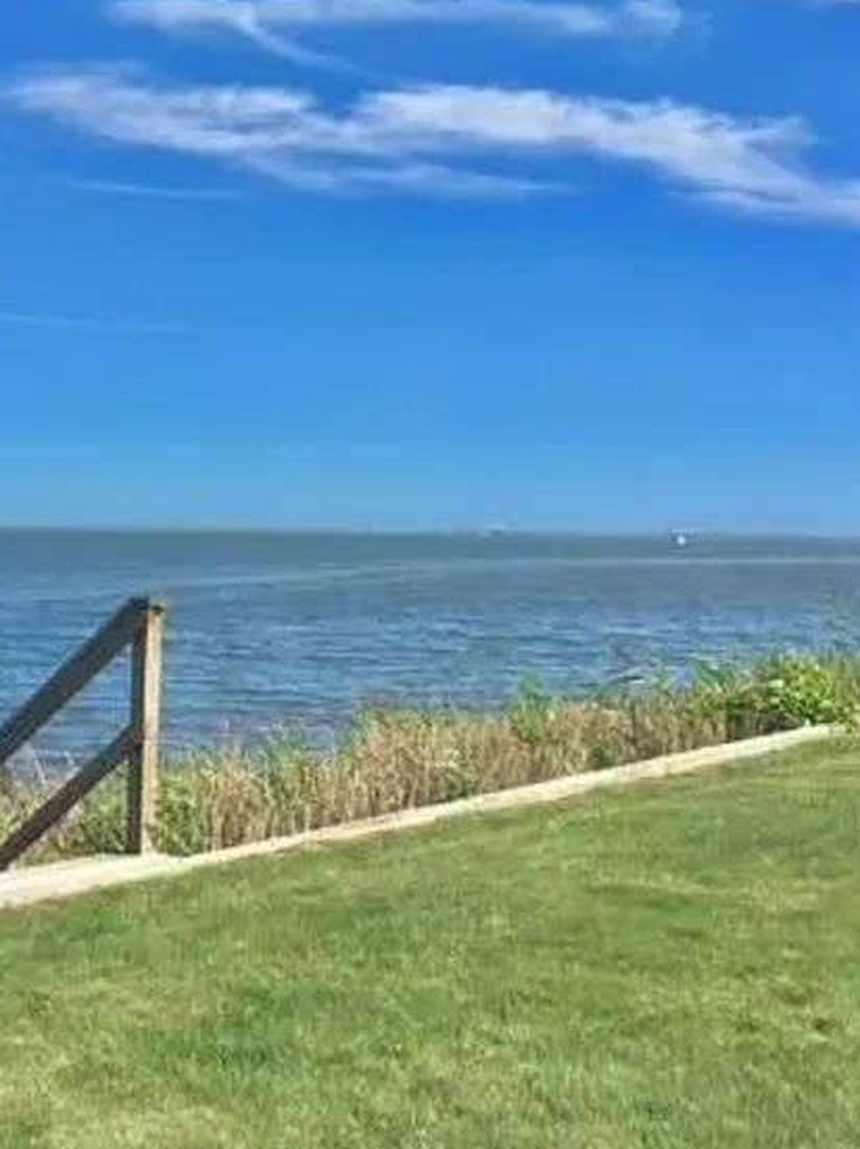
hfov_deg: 26.7
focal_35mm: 54
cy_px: 562
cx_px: 217
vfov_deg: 35.6
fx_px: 1790
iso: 25
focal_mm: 4.15
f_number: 2.2
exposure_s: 1/1603
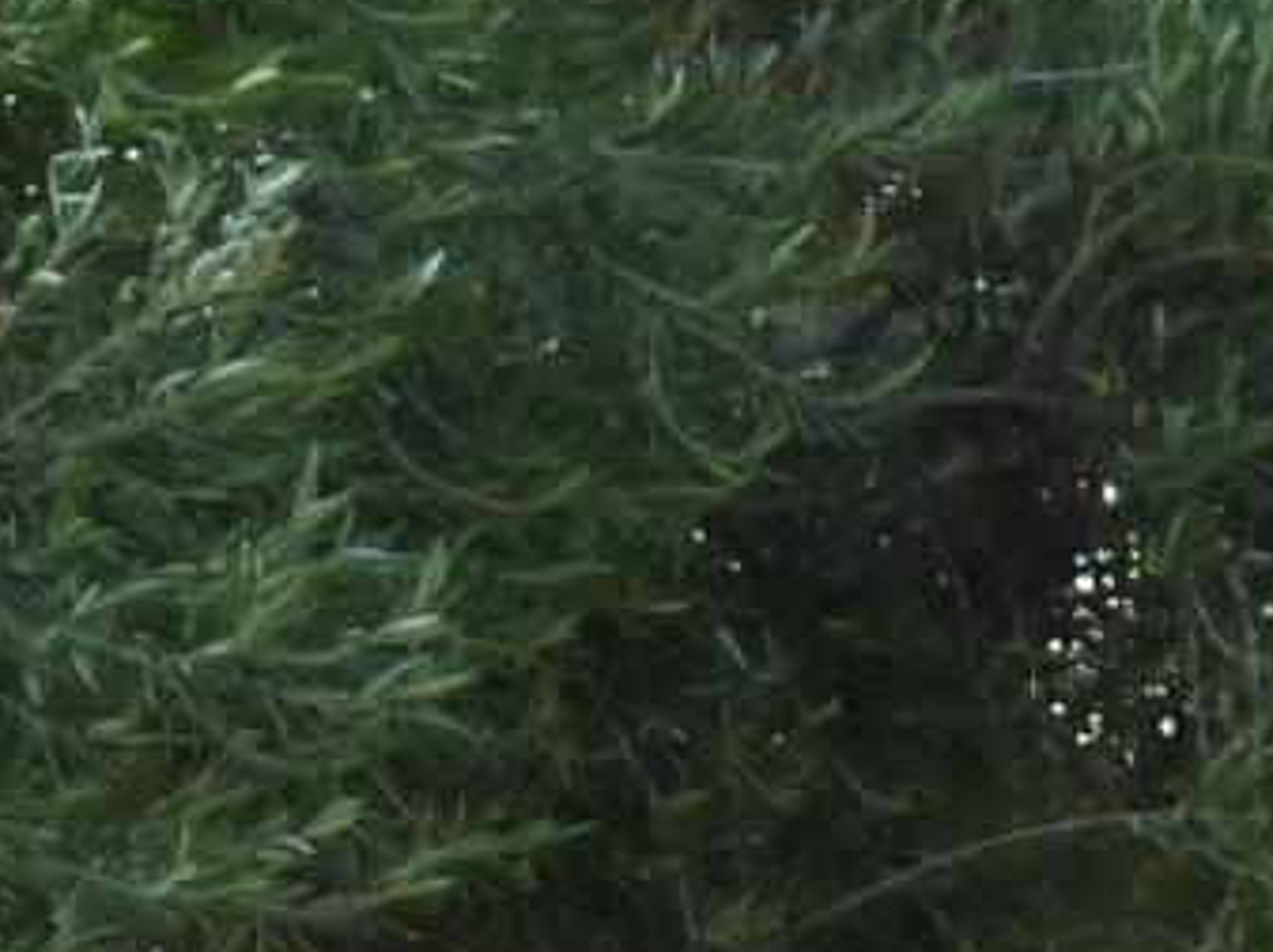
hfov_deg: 6.1
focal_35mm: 327
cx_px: 589
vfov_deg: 4.4
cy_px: 2633
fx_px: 12013
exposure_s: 1/60
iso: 200
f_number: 3.6
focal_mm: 7.37
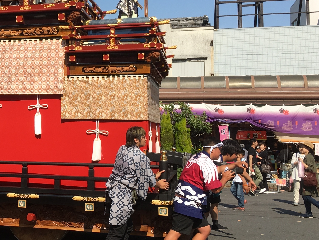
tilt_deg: +5.2
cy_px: 74
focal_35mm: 62
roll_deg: -1.2
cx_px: 3
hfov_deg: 29.3
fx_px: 571
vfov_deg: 23.5
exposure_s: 1/1570
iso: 25
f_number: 2.2
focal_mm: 4.15
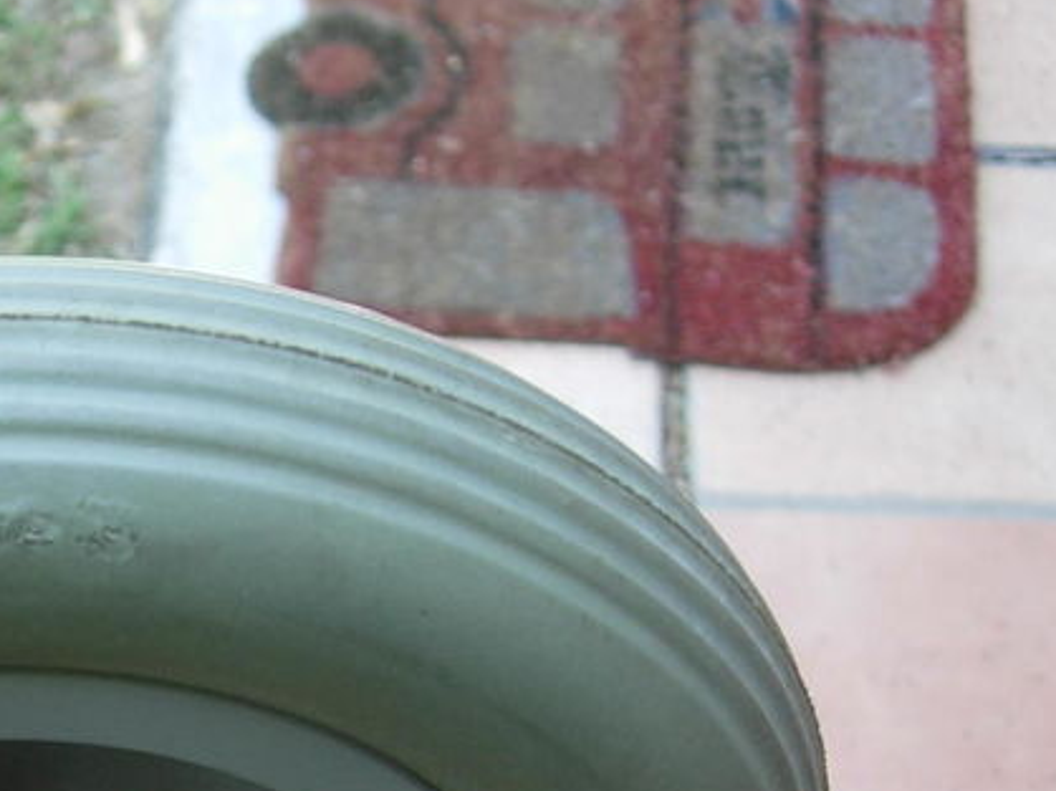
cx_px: -38
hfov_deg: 20.7
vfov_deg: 15.9
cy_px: 766
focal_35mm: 91
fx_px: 2774
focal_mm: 7.8
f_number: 2.8
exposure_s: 1/82.9
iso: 64
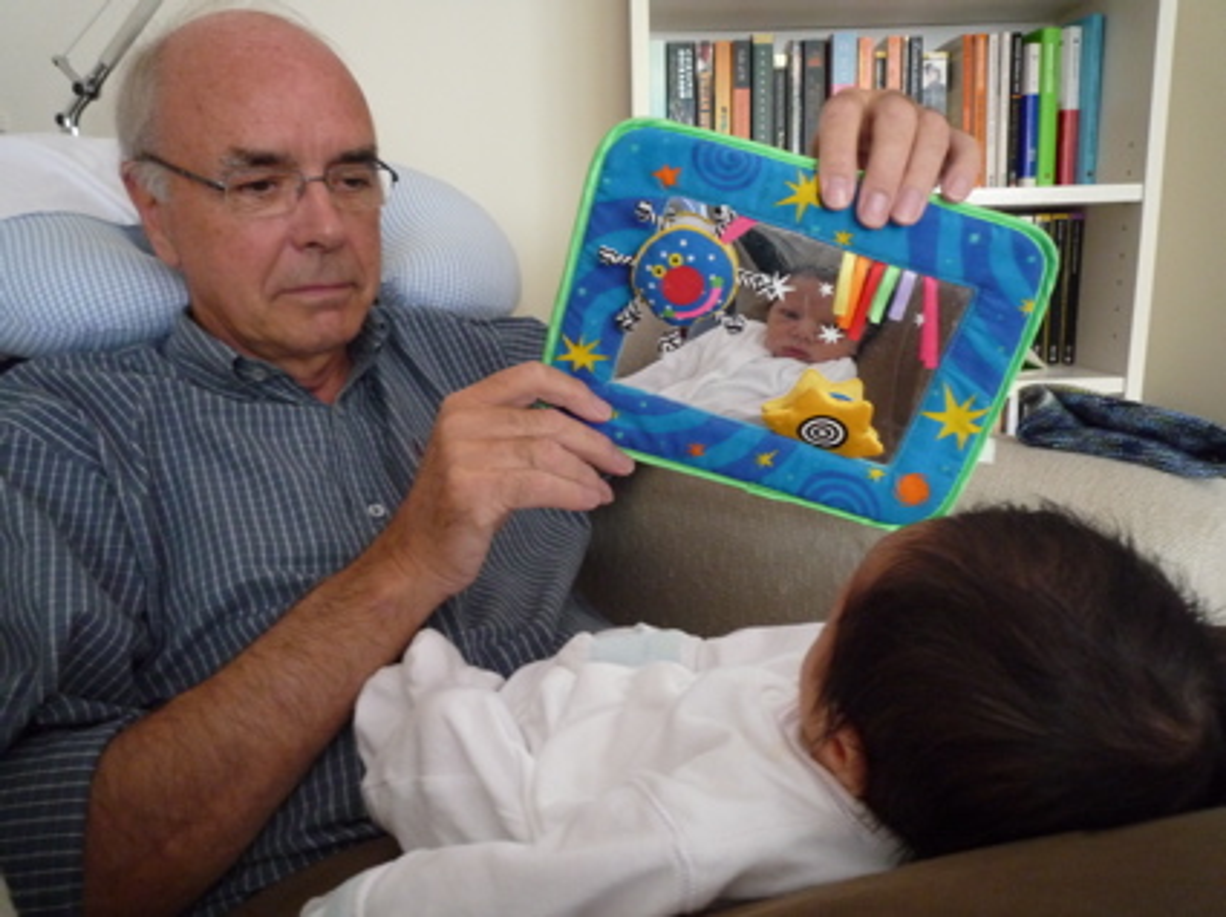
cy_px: 458
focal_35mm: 25
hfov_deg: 69.4
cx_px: 613
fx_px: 885
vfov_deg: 54.8
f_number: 2.8
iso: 400
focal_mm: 4.4
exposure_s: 1/10
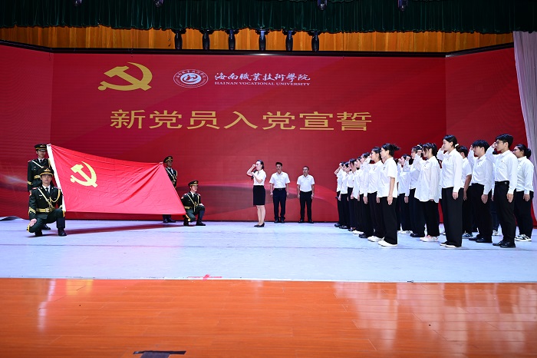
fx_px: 358
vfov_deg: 53.1
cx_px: 268
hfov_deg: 73.8
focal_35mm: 24
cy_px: 179
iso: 220
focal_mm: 24
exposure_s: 1/160
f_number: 2.8
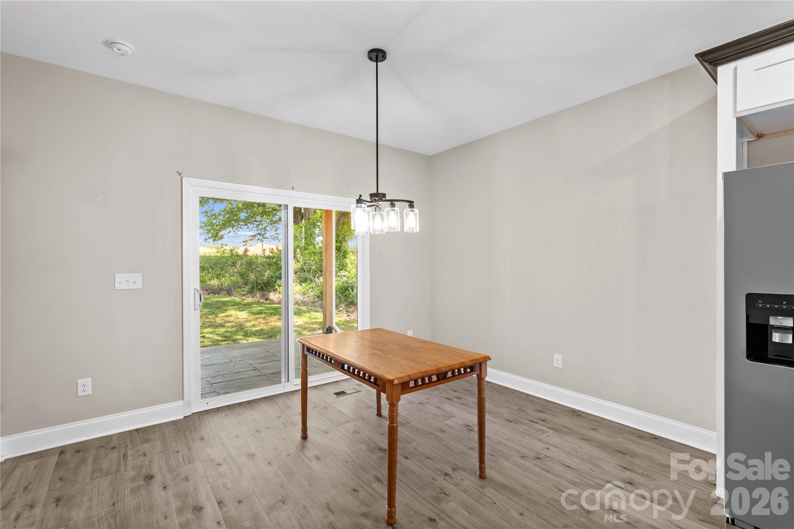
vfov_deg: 73.7
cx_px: 397
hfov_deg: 96.7
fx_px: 353
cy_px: 264
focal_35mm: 16
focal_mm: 16
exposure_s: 1/2.5
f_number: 8
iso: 100
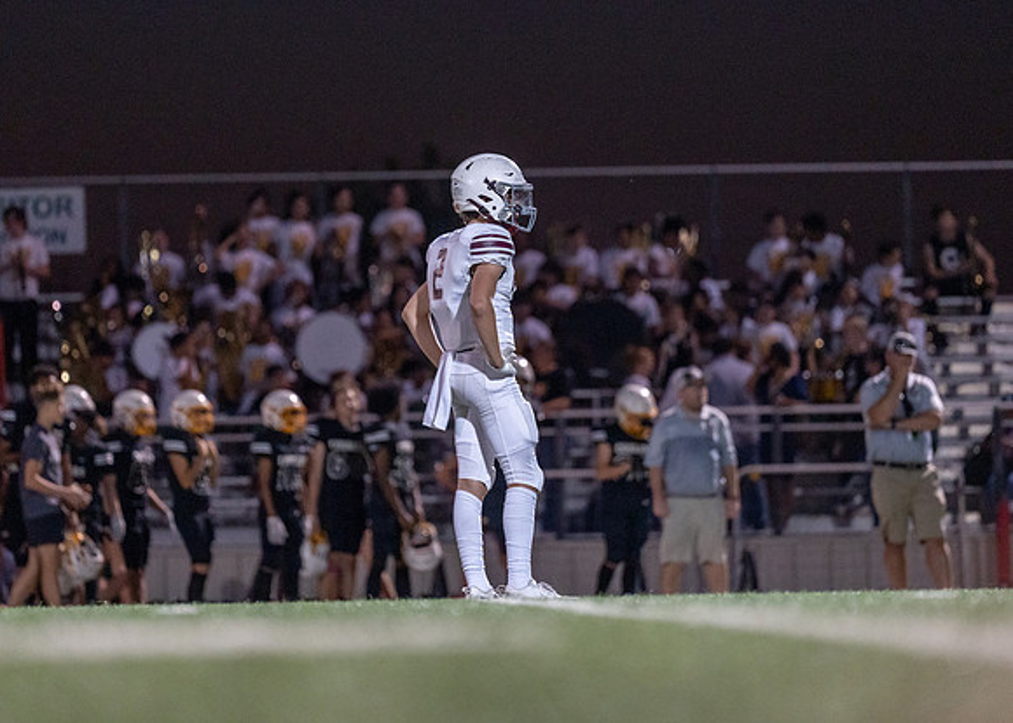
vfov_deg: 5.2
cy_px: 303
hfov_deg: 7.3
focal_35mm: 276
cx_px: 477
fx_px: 7936
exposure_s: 1/1000
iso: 2000
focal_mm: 200
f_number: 2.8
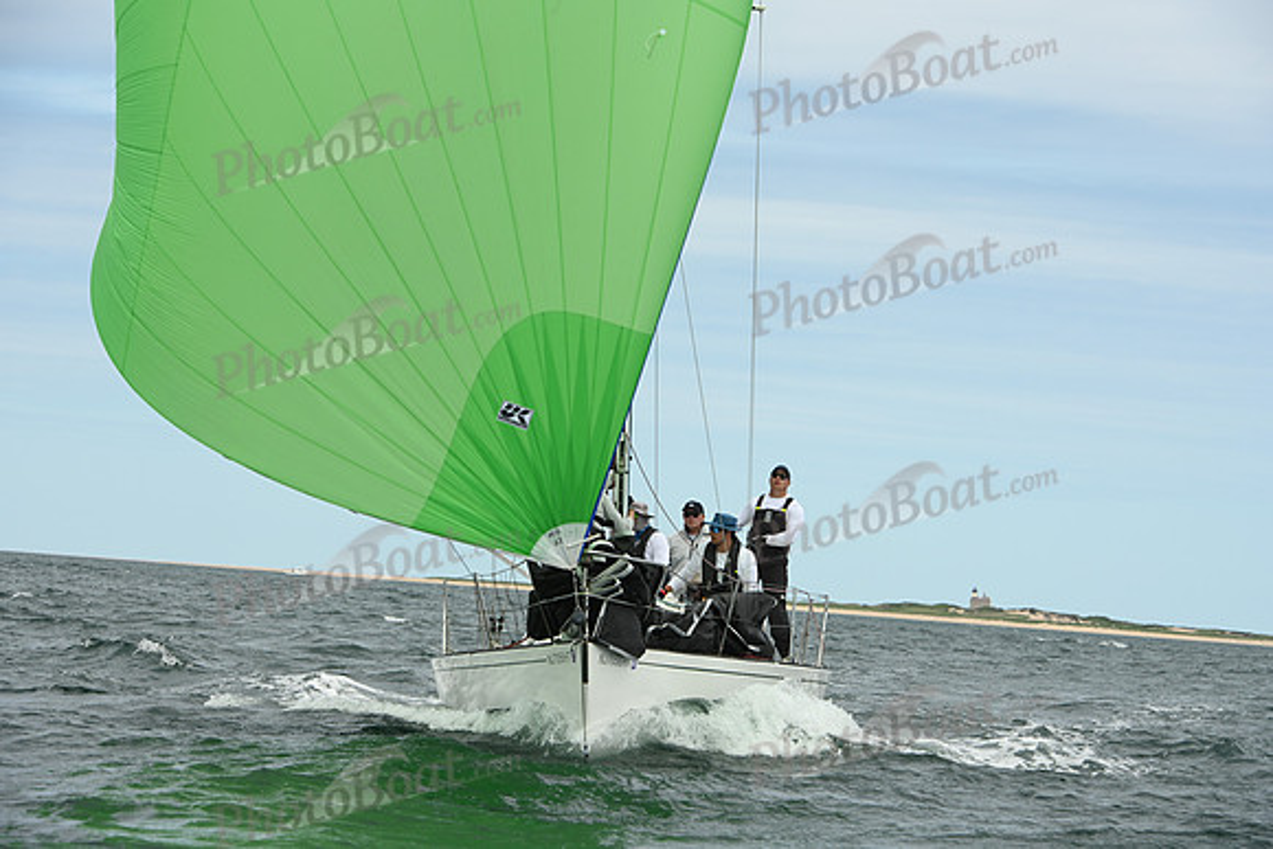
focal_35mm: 140
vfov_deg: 9.8
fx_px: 4951
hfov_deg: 14.7
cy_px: 424
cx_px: 636
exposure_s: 1/1000
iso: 320
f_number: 9
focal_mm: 140
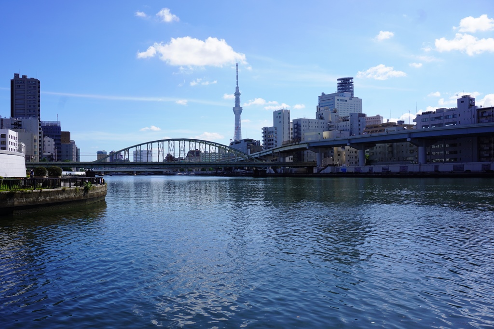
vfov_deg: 40.0
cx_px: 247
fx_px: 453
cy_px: 164
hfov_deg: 57.2
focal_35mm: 33
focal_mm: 22
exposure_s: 1/250
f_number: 10
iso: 100
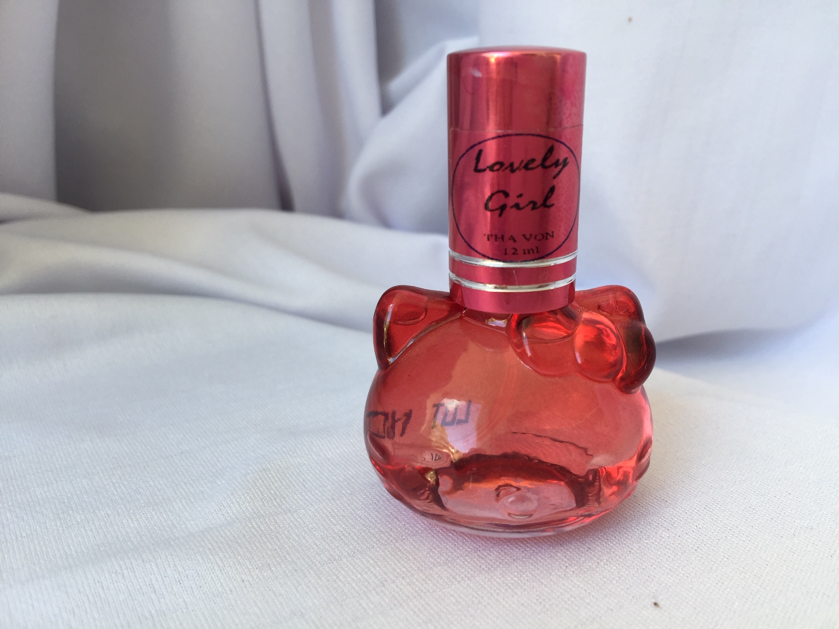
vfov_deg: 48.2
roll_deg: -1.1
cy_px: 314
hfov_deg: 61.7
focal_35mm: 29
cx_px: 420
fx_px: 703
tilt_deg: -18.4
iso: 32
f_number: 2.2
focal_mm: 4.15
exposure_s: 1/50
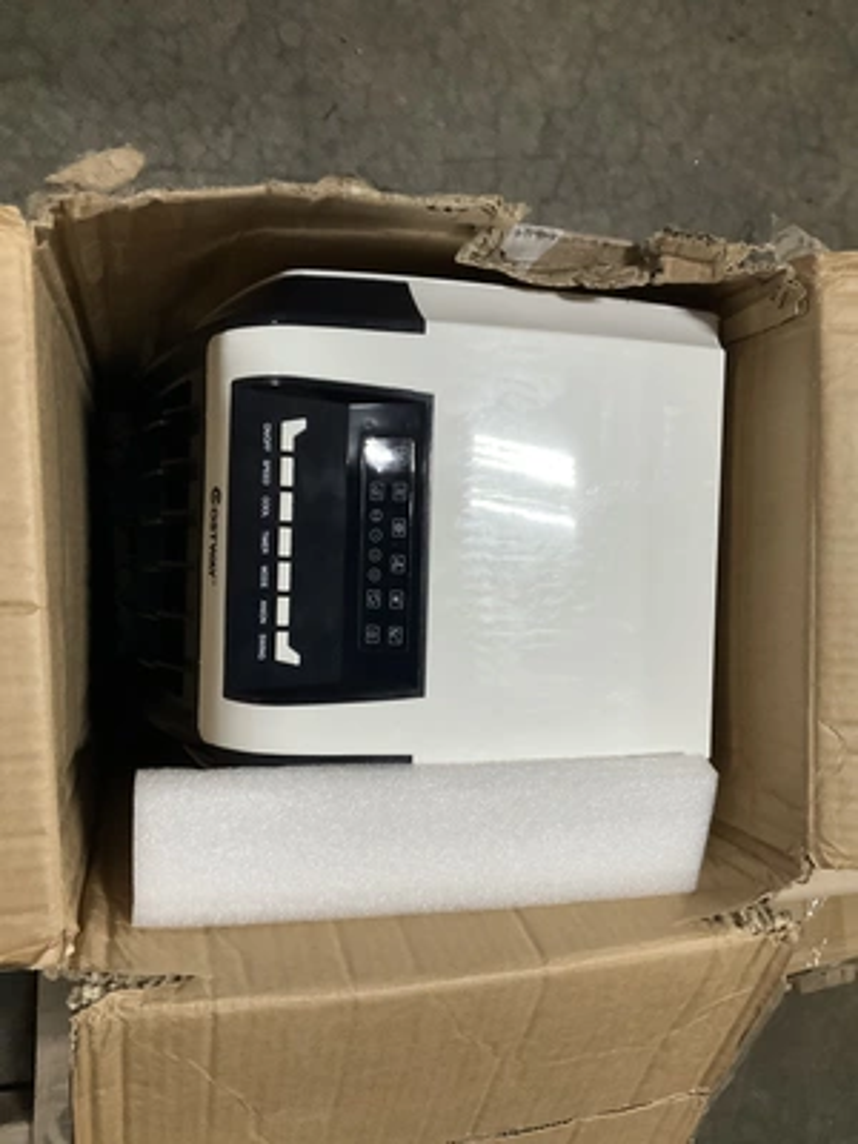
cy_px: 572
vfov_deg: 61.7
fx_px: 958
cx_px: 429
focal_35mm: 29
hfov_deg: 48.2
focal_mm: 3
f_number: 1.8
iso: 250
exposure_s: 1/60
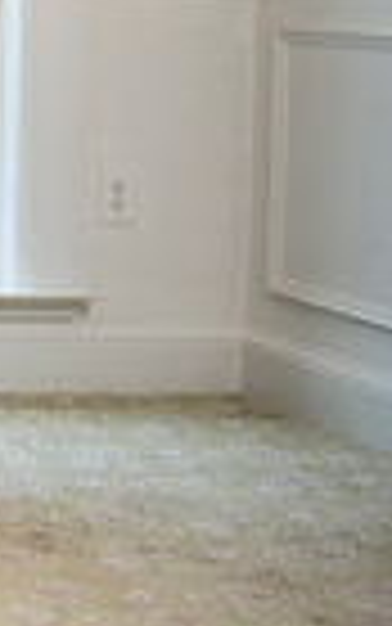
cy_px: 25
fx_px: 1912
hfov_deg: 8.7
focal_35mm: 112
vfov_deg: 18.2
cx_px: -936
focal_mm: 24
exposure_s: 1/160
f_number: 2.8
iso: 100
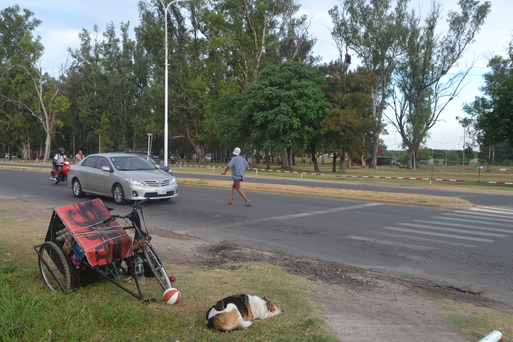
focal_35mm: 32
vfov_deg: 41.1
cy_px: 191
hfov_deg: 58.4
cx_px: 216
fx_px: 456
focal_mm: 18
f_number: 5.6
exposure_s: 1/125
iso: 220
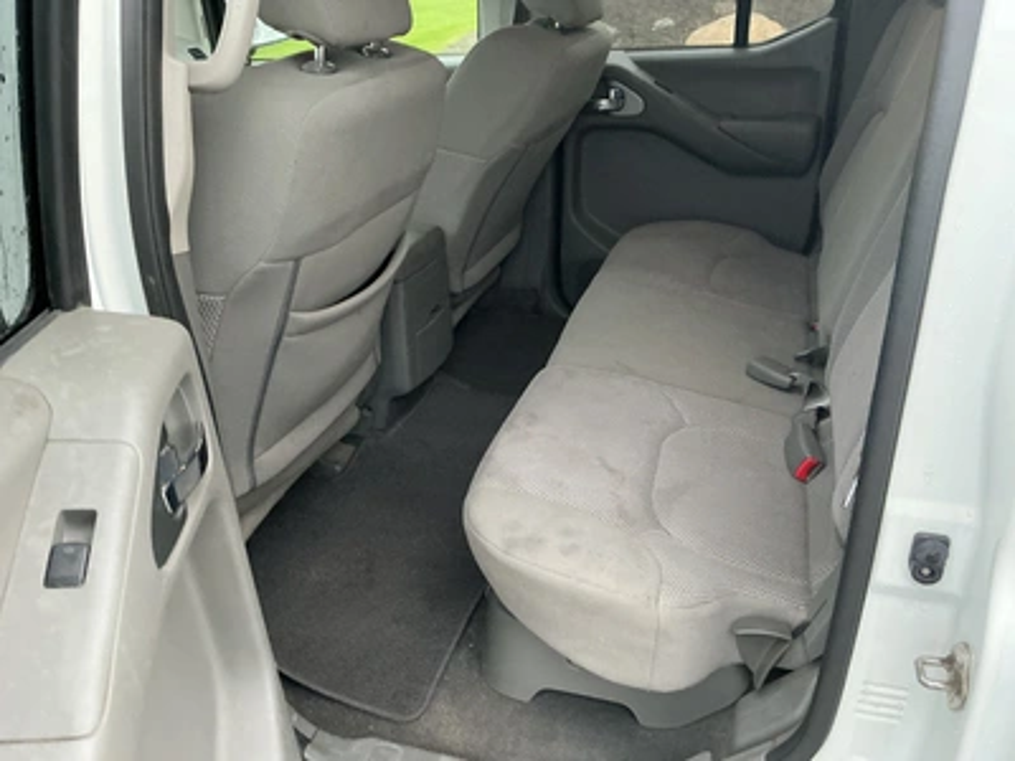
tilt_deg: -28.9
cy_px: 380
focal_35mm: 28
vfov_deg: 49.7
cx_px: 508
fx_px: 821
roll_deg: +0.1
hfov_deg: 63.4
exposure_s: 1/60
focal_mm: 3
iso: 200
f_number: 1.8
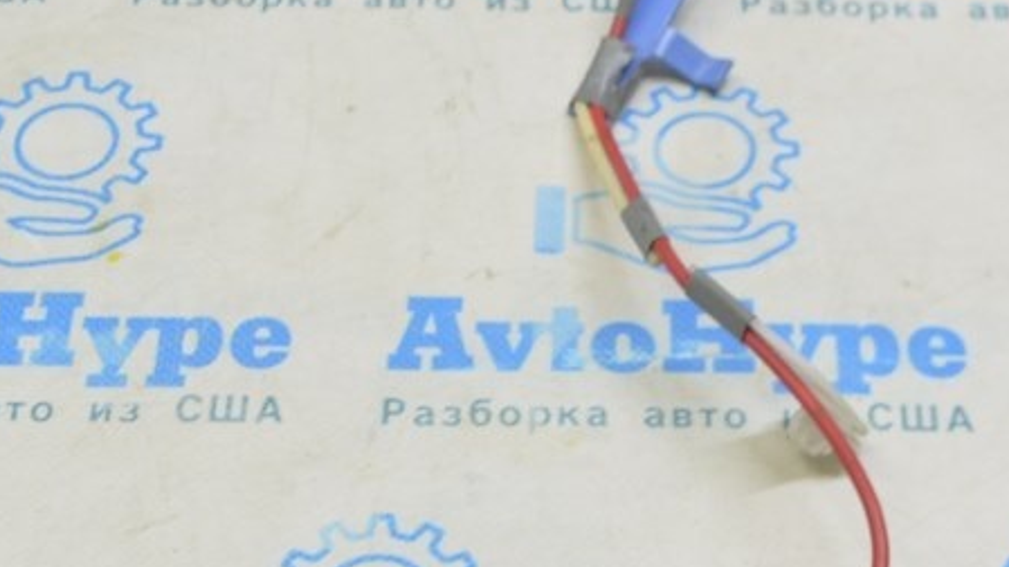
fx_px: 2300
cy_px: 557
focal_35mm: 86
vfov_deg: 13.8
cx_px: 640
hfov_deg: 24.7
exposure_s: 1/20
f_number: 5.6
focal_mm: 24
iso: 400
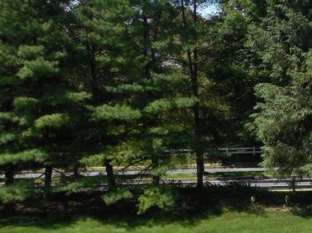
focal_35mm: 69
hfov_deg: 25.6
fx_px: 622
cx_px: 362
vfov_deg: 20.8
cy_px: 217
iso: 125
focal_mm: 4.5
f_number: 3.3
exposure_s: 1/1000
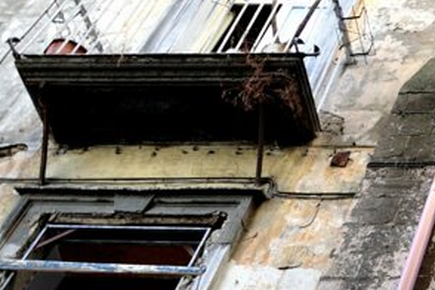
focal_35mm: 90
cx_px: 698
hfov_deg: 19.1
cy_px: 136
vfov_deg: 15.2
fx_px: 1087
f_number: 5
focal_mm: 18
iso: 500
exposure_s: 1/250
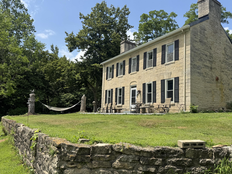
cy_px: 93
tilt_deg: +6.6
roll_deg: -2.7
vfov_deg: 51.3
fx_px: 181
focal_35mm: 27
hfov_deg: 65.2
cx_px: 127
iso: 80
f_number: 1.78
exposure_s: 1/3802
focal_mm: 6.76
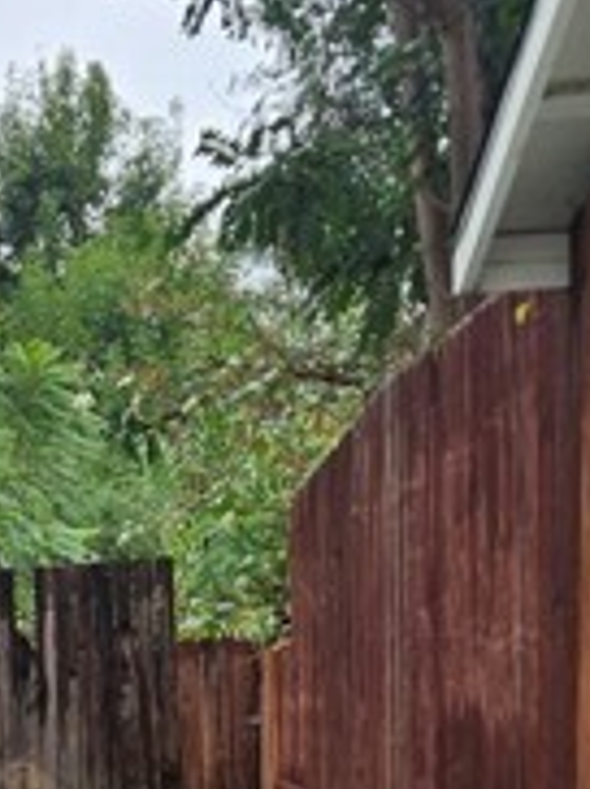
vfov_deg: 22.8
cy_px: 858
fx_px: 1845
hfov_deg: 17.1
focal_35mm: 81
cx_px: -178
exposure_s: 1/476
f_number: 1.8
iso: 25
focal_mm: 5.4
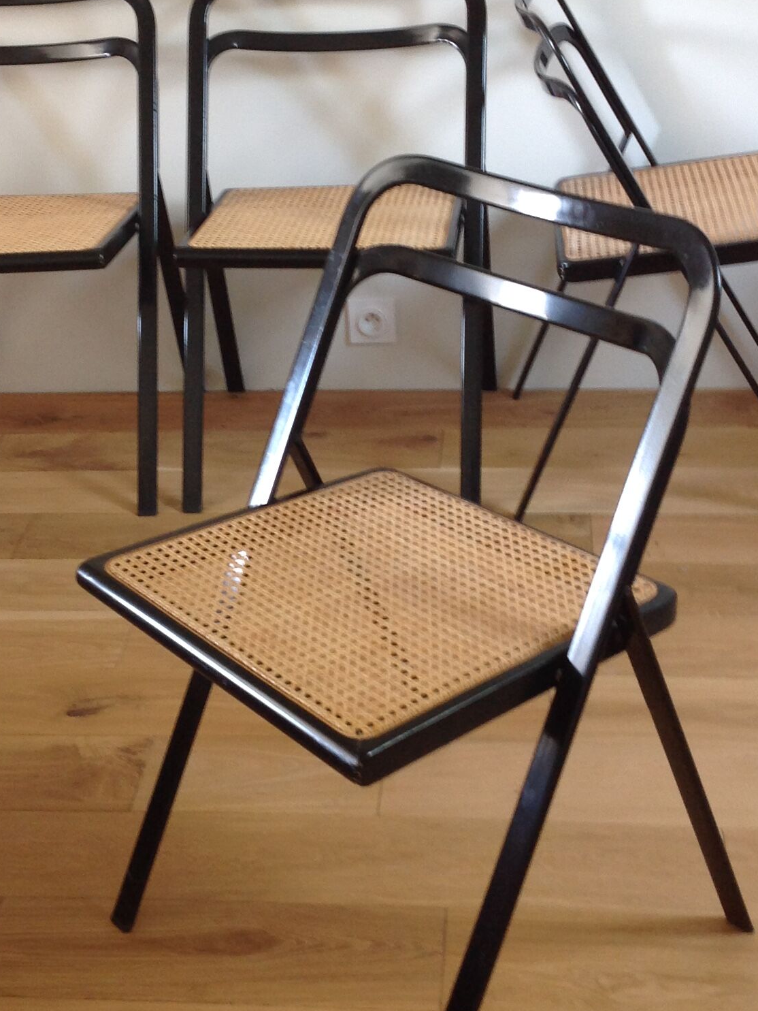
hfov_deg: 24.0
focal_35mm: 61
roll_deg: +4.2
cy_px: 396
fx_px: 1781
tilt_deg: -22.5
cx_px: 301
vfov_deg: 31.6
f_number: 2.4
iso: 80
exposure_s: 1/15
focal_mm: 4.28
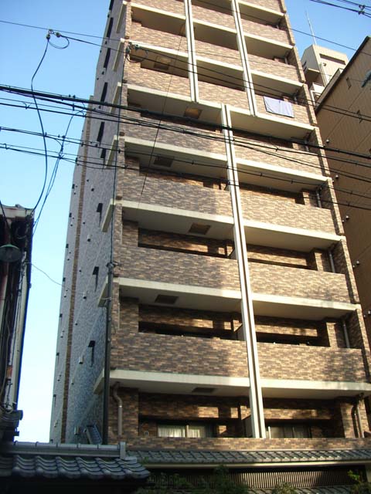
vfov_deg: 52.6
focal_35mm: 35
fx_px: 500
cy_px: 247
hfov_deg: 40.7
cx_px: 186
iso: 80
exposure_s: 1/200
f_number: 2.6
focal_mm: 5.8
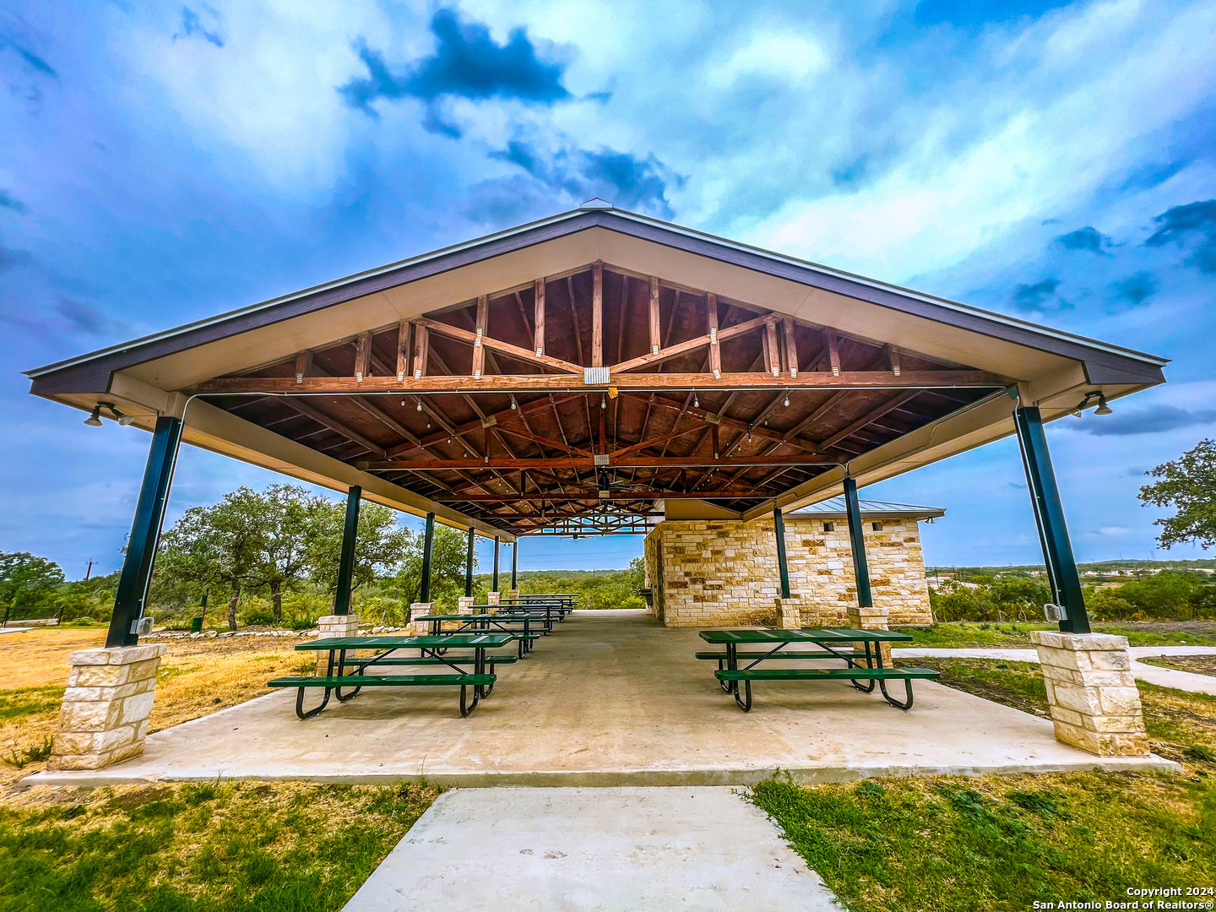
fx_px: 457
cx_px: 608
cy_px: 456
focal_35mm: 13
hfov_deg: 106.2
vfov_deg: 89.9
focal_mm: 1.57
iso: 32
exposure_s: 1/350
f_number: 1.8
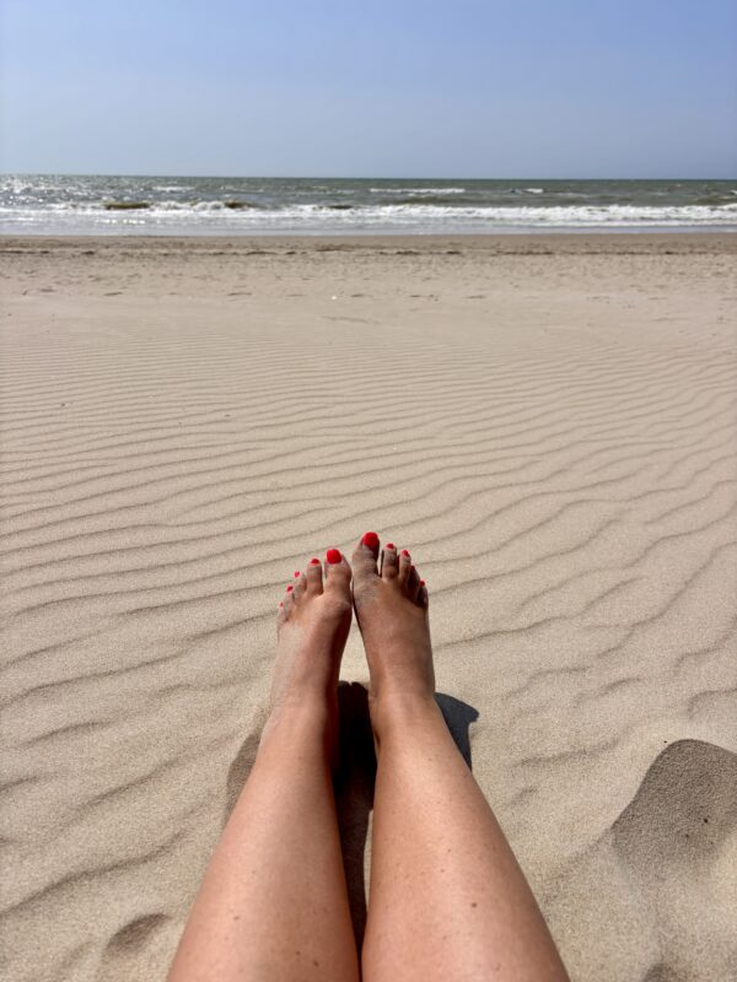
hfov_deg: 53.1
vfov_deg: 67.3
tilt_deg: -23.5
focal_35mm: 26
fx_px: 738
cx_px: 368
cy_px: 491
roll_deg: -1.8
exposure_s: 1/10989
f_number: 1.6
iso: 50
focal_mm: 5.96
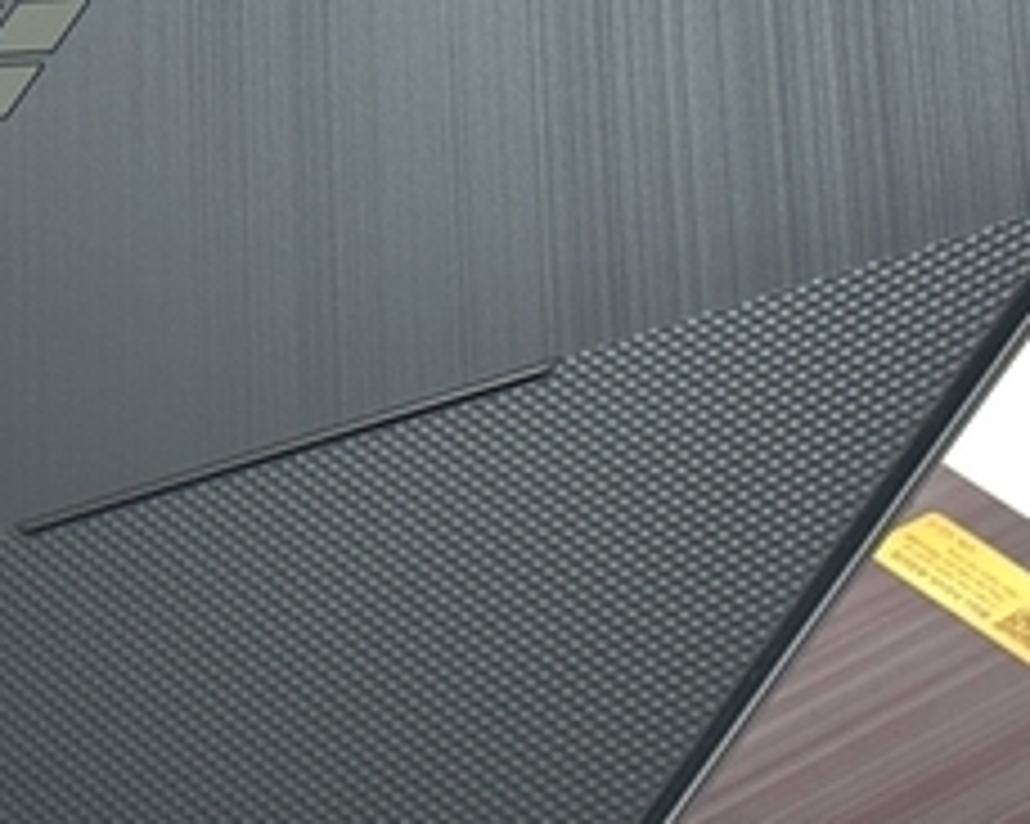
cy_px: 324
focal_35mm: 164
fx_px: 4997
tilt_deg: -35.2
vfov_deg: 9.4
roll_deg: +1.8
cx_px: 27
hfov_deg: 11.7
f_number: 1.78
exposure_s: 1/121
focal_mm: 6.76
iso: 64
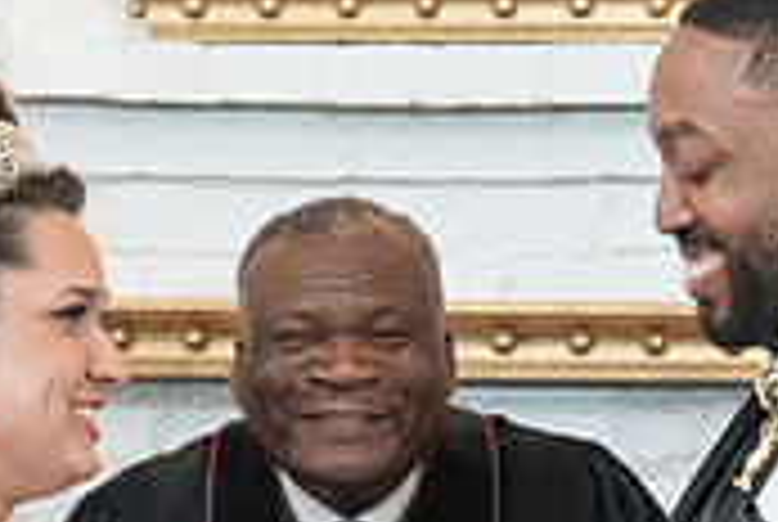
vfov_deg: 4.9
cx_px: 587
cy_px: 559
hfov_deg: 7.4
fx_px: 6040
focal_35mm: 279
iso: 2000
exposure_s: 1/100
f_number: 4
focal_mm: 70
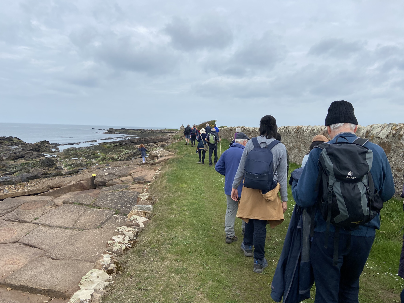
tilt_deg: -5.0
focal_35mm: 26
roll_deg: -2.9
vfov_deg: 53.1
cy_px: 152
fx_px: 303
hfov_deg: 67.3
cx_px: 202
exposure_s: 1/2755
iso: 32
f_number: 1.8
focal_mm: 4.25
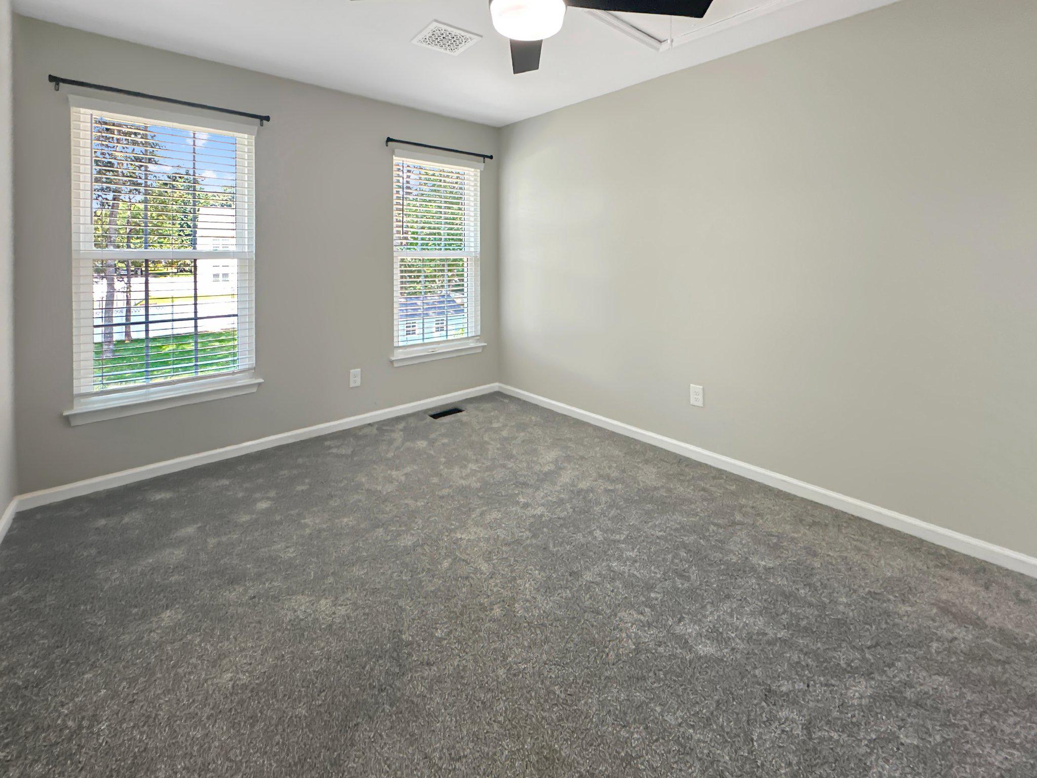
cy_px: 389
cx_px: 518
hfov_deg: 102.1
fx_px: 419
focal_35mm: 14
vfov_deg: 85.7
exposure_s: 1/120
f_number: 2.2
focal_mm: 2.22
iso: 250
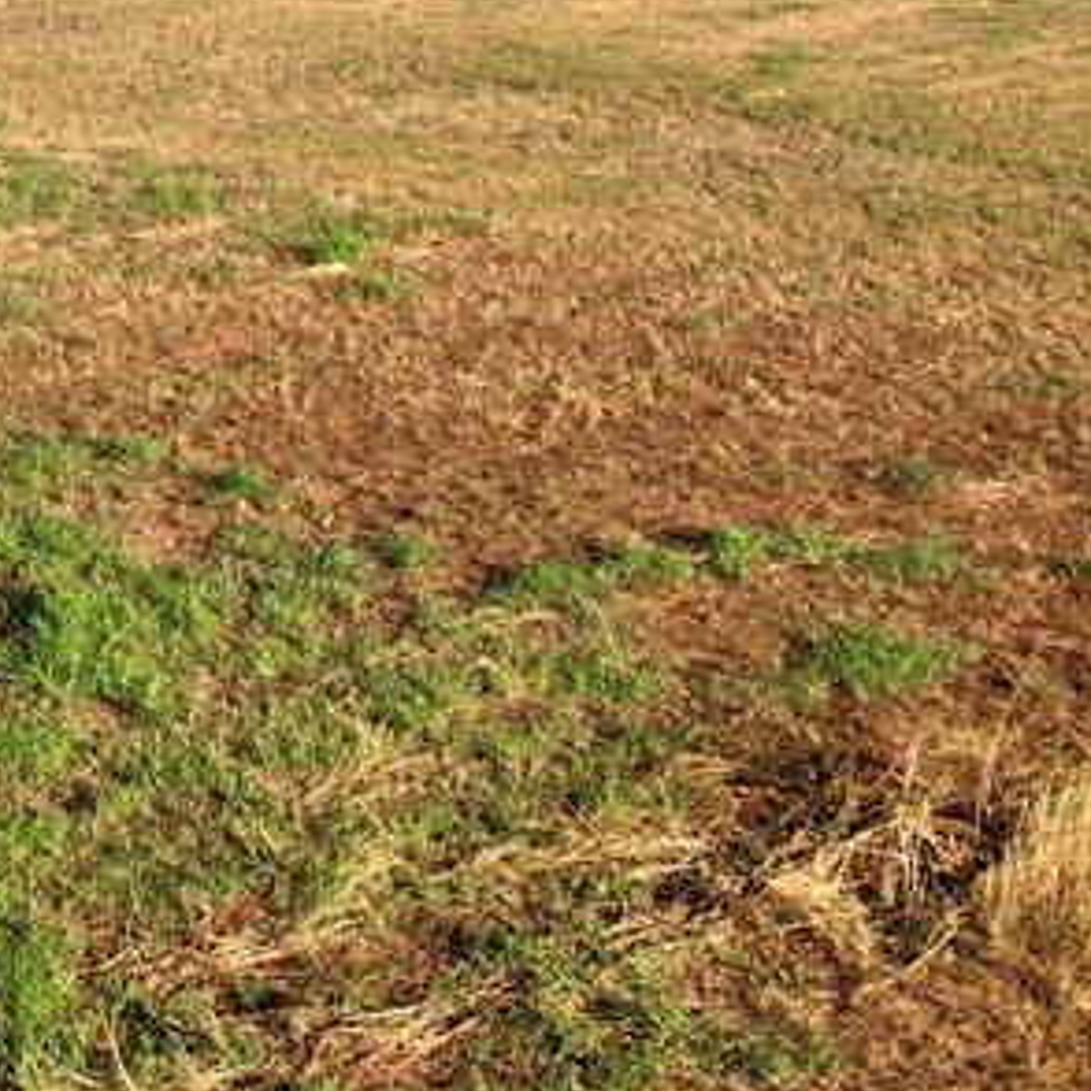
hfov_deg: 25.6
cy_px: -100
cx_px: 95
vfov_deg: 24.7
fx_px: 2318
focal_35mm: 65
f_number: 2.8
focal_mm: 8.38
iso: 100
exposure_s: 1/400
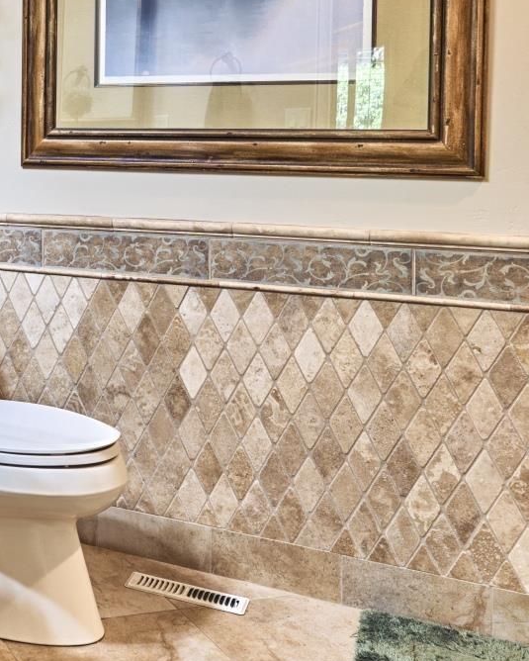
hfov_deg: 28.1
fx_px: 900
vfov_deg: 39.0
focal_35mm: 46
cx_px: -128
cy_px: 145
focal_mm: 16
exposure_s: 1/8
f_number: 8
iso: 400
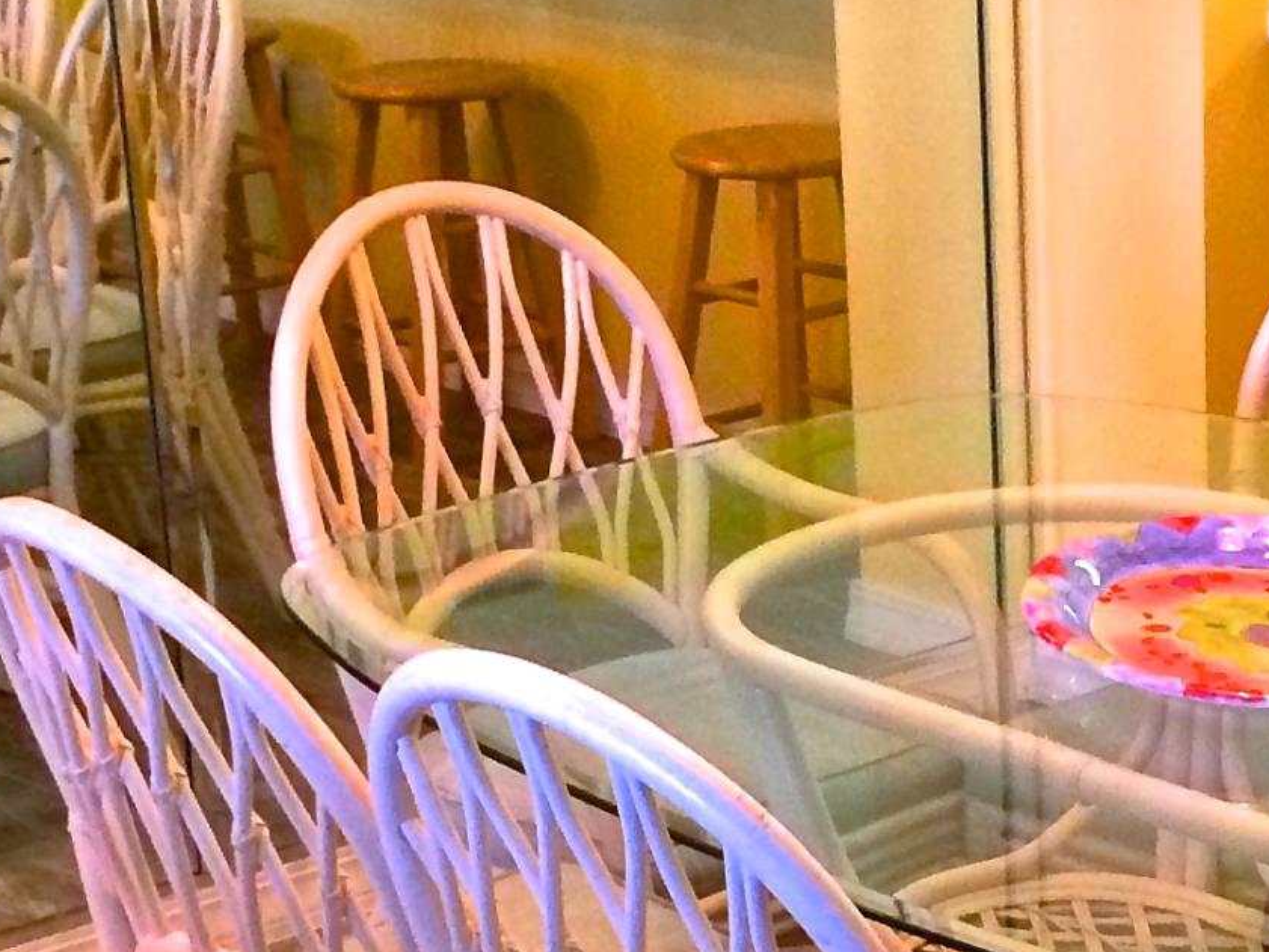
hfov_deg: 18.2
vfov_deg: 13.8
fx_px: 3923
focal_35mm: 107
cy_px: 673
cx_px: 1064
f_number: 2.2
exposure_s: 1/30
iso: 160
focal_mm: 4.12
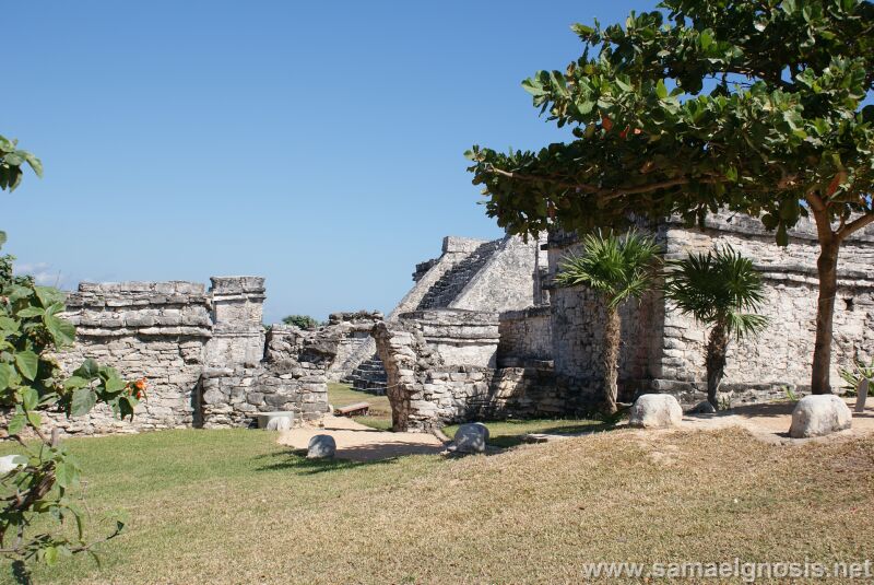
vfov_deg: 32.0
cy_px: 292
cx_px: 437
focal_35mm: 42
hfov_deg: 46.4
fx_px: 1021
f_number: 5.6
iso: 100
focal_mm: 28
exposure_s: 1/500
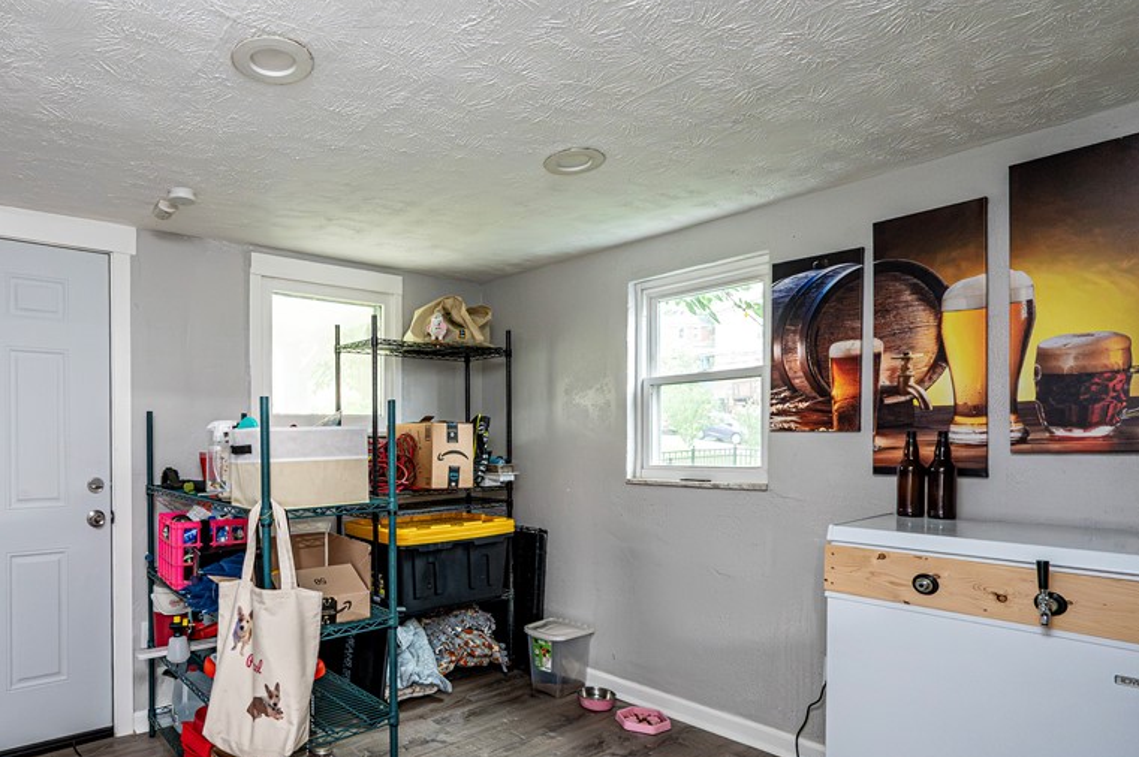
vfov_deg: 60.8
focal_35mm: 20
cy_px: 482
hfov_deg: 80.5
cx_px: 358
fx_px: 632
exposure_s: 1/15
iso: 4000
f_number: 8
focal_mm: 14
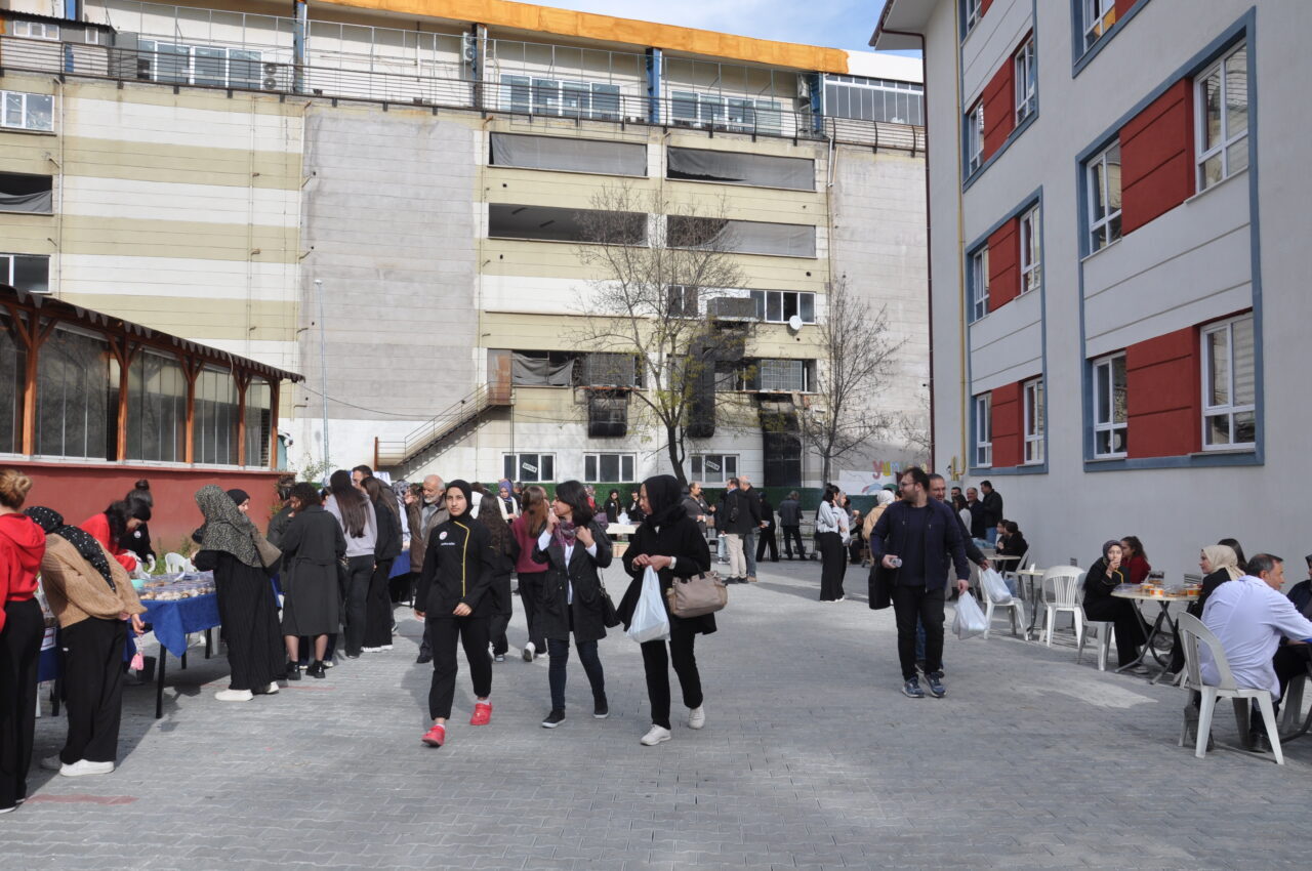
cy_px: 436
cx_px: 656
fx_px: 983
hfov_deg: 67.4
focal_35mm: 27
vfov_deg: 47.8
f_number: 8
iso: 200
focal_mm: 18
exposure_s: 1/250
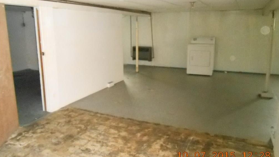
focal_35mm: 29
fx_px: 215
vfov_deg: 40.2
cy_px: 71
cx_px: 142
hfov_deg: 66.0
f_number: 3.5
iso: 1600
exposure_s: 1/25
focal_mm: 4.6
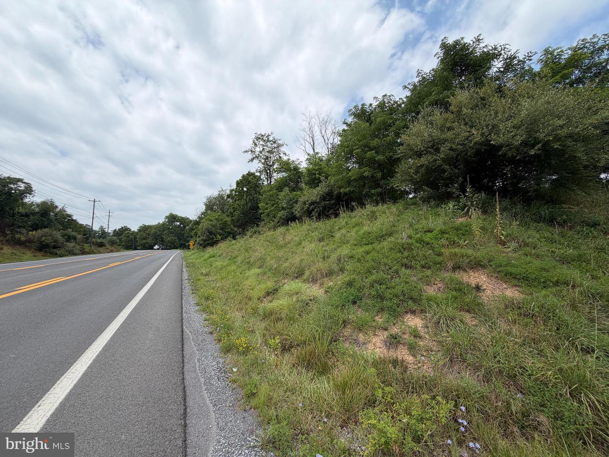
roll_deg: +0.4
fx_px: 246
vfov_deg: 85.7
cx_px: 304
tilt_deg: +3.4
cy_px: 228
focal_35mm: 14
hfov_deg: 102.1
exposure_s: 1/853
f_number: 2.2
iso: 20
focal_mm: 2.22
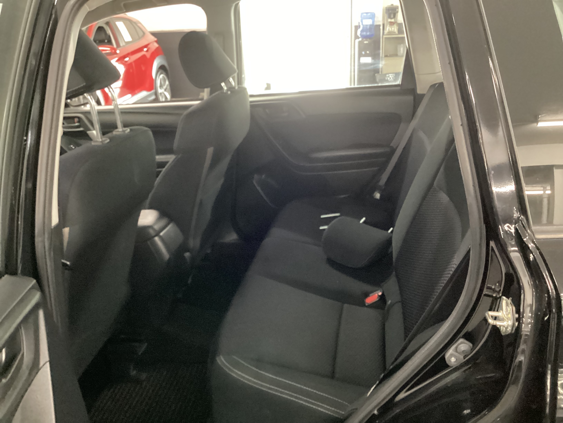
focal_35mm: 31
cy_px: 212
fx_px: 504
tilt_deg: -22.5
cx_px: 282
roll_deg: +2.6
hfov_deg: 58.4
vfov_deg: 45.4
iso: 640
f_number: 2.4
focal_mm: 3.3
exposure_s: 1/20
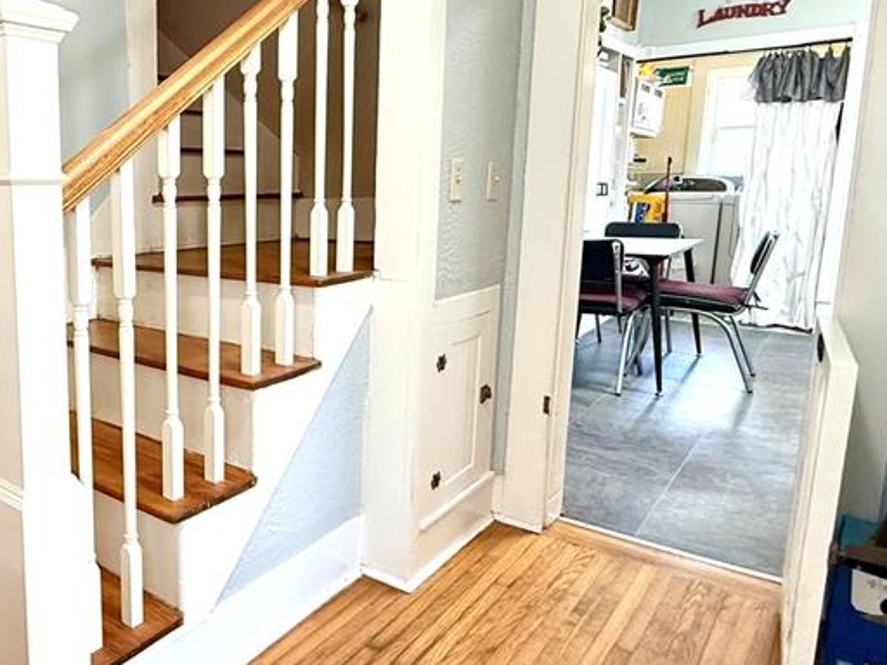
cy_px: 282
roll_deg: +0.9
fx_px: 717
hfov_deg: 57.9
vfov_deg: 49.6
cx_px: 158
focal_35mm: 28
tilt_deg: -7.3
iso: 200
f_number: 2.2
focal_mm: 2.22
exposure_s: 1/60
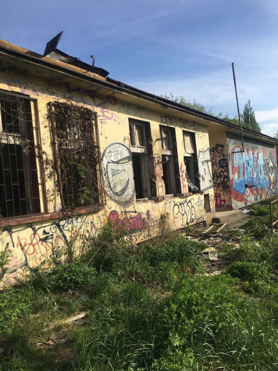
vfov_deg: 61.7
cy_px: 186
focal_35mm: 29
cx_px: 139
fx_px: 311
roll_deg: +5.5
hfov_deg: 48.2
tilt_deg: +2.5
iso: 25
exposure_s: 1/1603
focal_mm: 4.15
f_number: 2.2
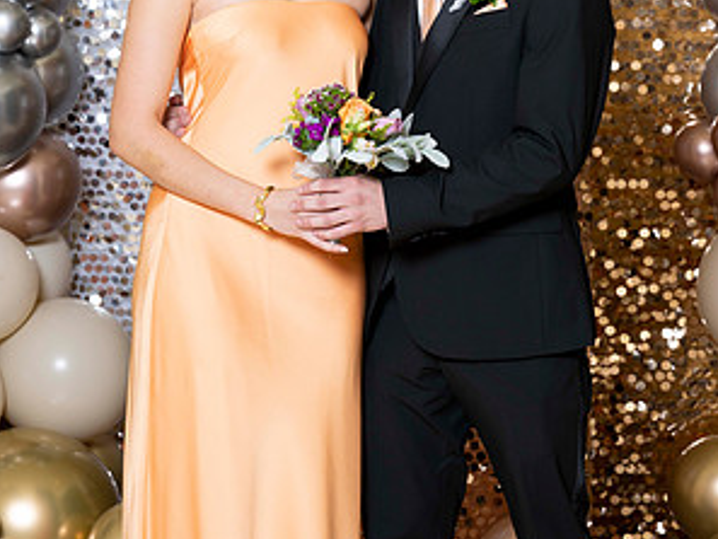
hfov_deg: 13.7
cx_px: 360
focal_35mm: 144
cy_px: 70
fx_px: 2988
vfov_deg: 10.3
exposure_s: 1/200
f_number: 5.6
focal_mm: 99
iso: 250
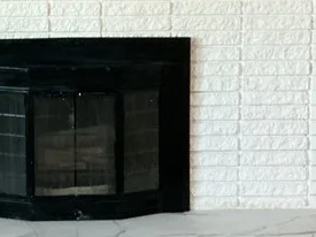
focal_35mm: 108
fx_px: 985
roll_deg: +0.0
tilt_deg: -8.1
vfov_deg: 13.6
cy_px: 54
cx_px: 86
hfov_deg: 18.1
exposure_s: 1/30
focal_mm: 3
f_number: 1.8
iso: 500
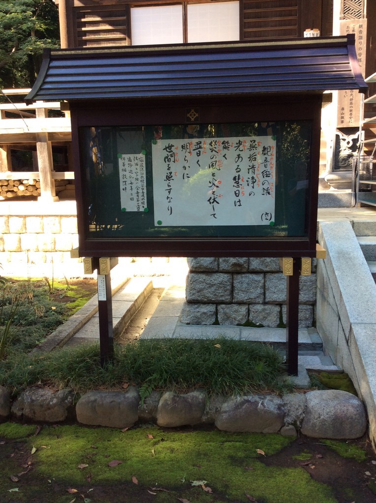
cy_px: 252
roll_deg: +2.1
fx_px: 465
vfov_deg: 56.9
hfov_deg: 44.1
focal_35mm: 32
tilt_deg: -9.6
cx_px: 188
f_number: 2.4
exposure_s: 1/60
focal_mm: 3.3
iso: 32
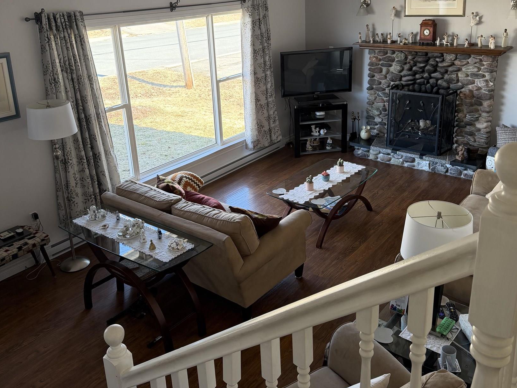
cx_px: 273
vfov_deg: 41.4
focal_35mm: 34
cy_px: 140
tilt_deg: -19.2
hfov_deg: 53.9
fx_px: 508
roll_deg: +2.2
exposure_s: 1/139
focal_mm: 6.76
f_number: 1.78
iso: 160
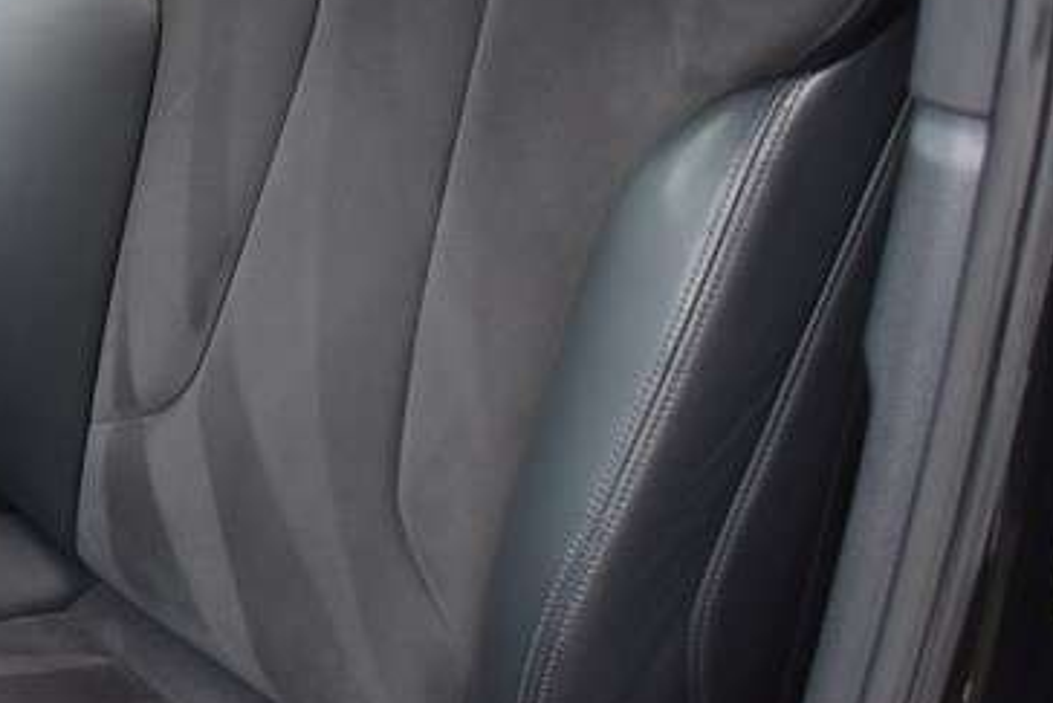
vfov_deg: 18.0
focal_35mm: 76
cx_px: -315
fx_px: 2224
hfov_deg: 23.5
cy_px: 388
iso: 400
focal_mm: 18
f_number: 4
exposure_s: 1/60
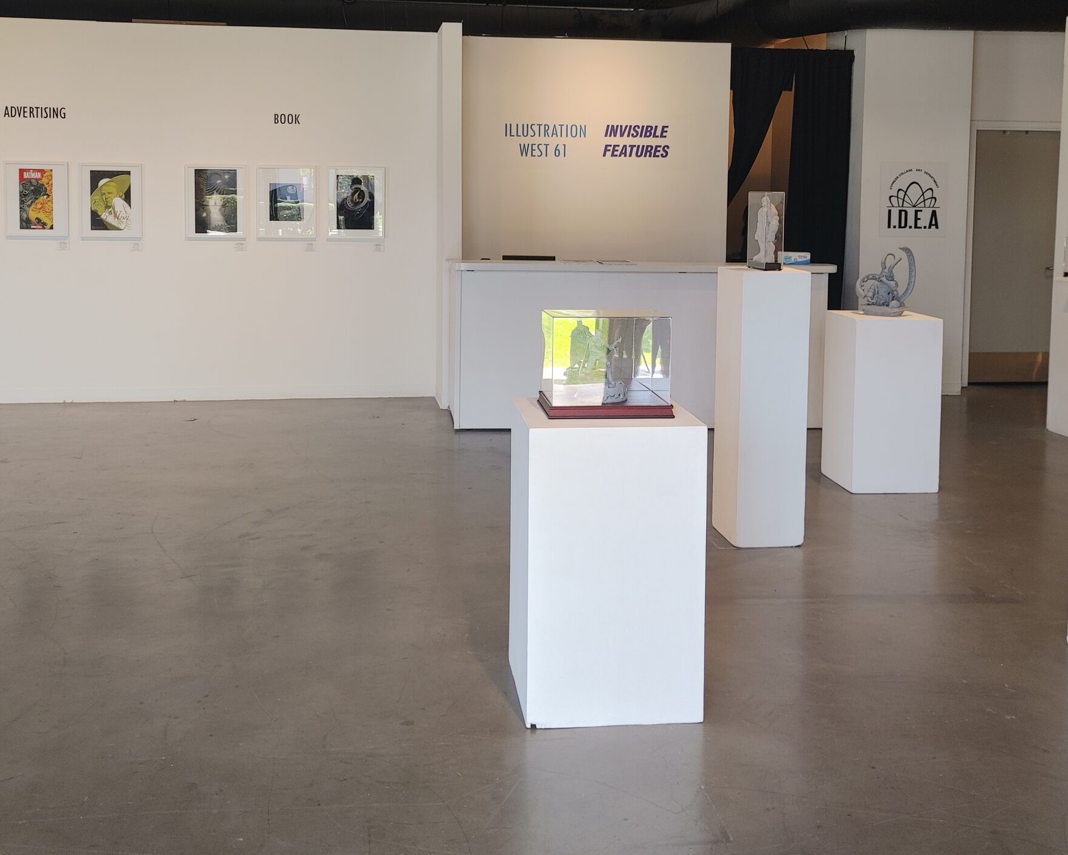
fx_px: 1170
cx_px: 535
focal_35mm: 37
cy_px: 272
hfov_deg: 49.1
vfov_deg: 39.6
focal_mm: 5.58
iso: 50
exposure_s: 1/120
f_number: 1.8
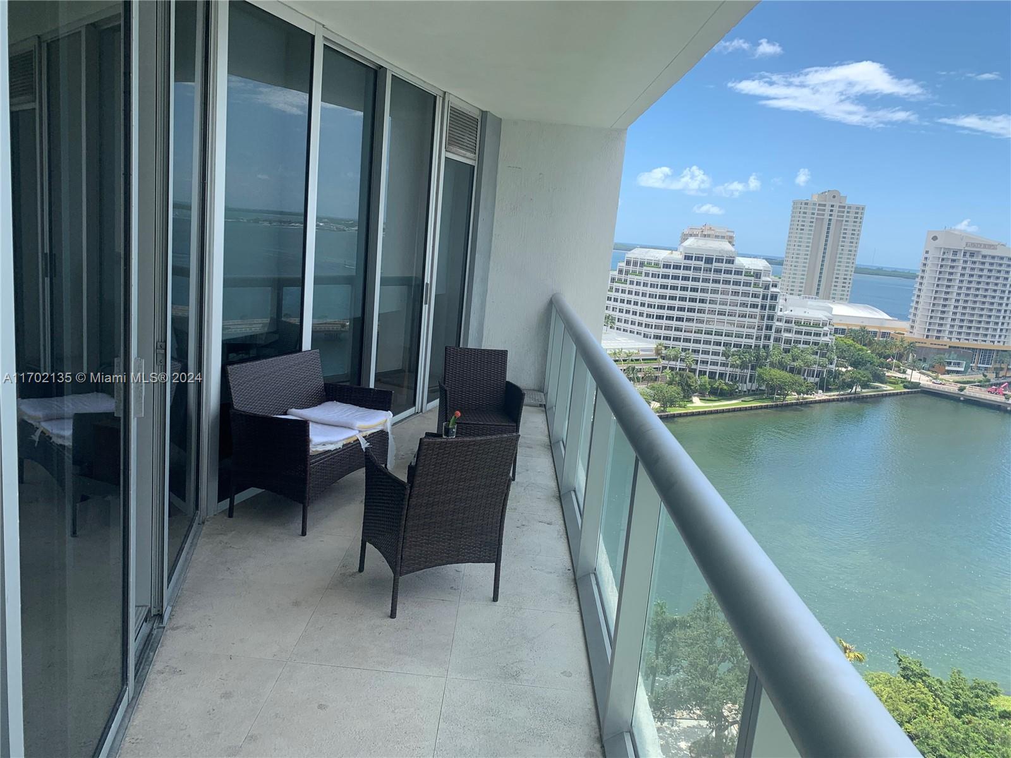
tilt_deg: -11.5
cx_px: 506
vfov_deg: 53.1
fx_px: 759
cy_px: 379
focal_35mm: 26
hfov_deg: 67.3
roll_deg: -5.1
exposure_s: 1/1124
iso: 25
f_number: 1.8
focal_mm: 4.25
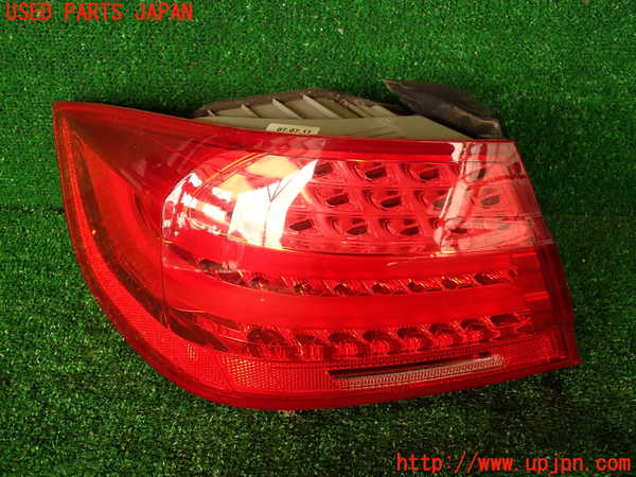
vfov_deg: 44.2
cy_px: 238
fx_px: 588
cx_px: 318
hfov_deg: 56.8
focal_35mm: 32
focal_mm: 5.79
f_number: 2.4
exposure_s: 1/100
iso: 100
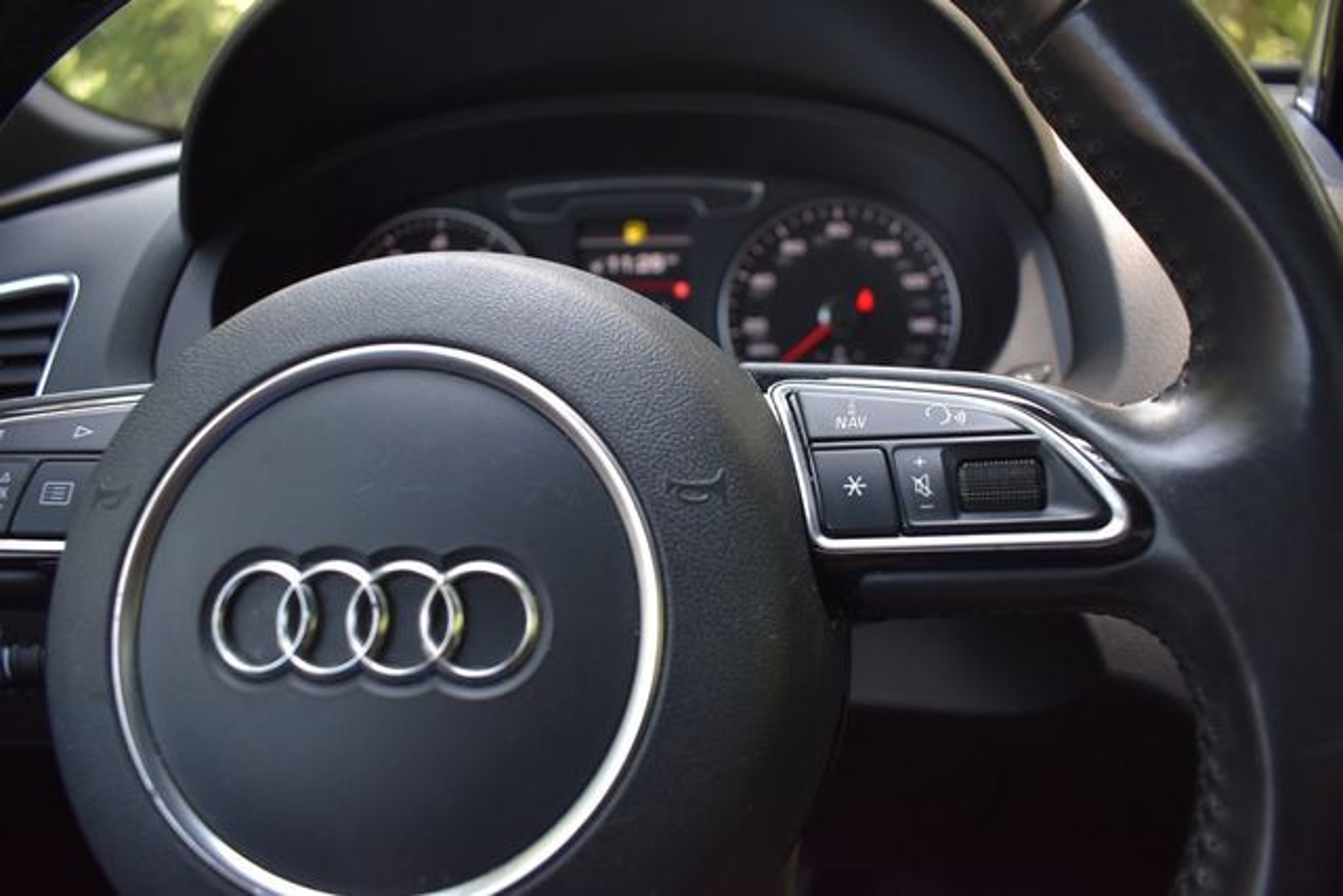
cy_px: 448
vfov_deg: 48.0
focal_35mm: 27
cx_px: 672
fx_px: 1007
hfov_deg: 67.4
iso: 720
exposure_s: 1/250
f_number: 3.5
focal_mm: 18
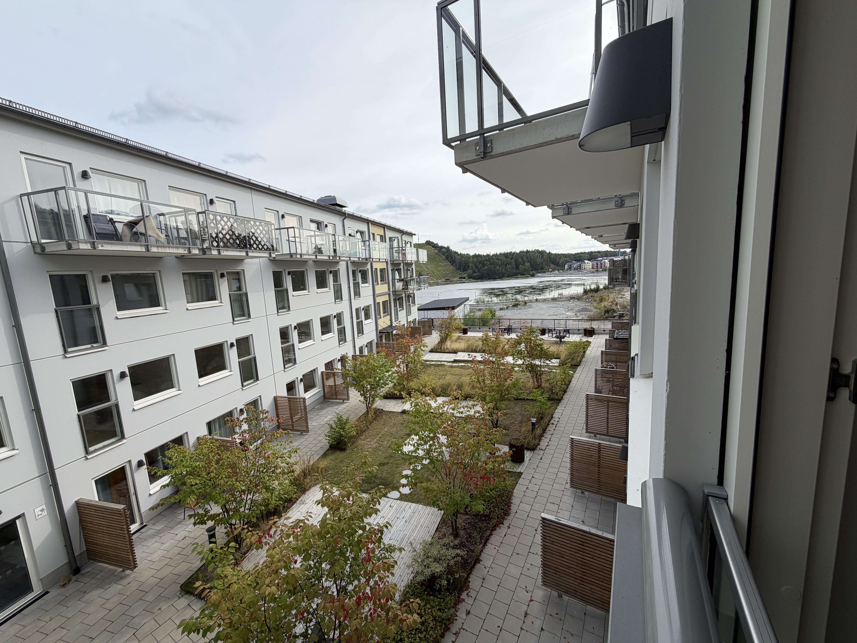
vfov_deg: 85.7
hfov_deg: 102.1
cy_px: 322
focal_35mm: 14
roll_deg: +3.2
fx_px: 347
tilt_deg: -8.6
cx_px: 428
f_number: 2.2
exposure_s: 1/770
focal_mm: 2.22
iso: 25
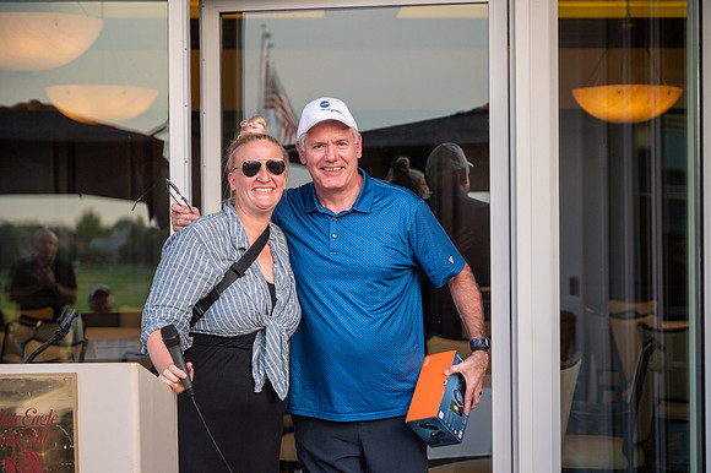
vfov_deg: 17.0
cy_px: 263
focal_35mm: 80
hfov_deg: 25.3
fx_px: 1581
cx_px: 401
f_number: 4
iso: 500
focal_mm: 70
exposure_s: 1/500
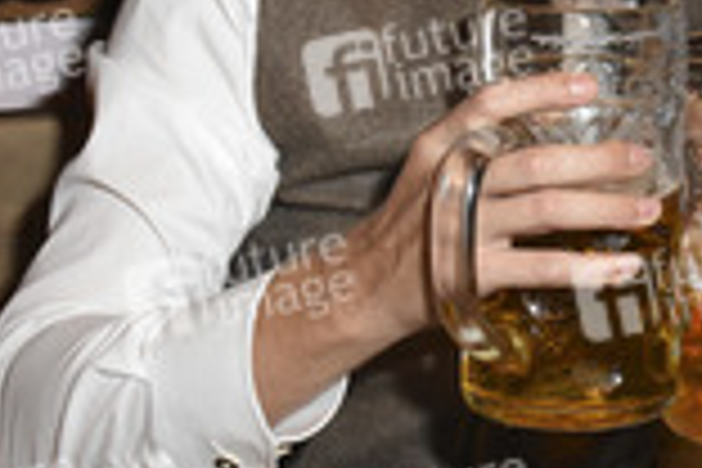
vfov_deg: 13.5
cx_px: 749
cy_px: -50
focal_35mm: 99
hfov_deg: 19.7
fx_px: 1939
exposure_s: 1/160
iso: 1600
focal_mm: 23
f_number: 6.3
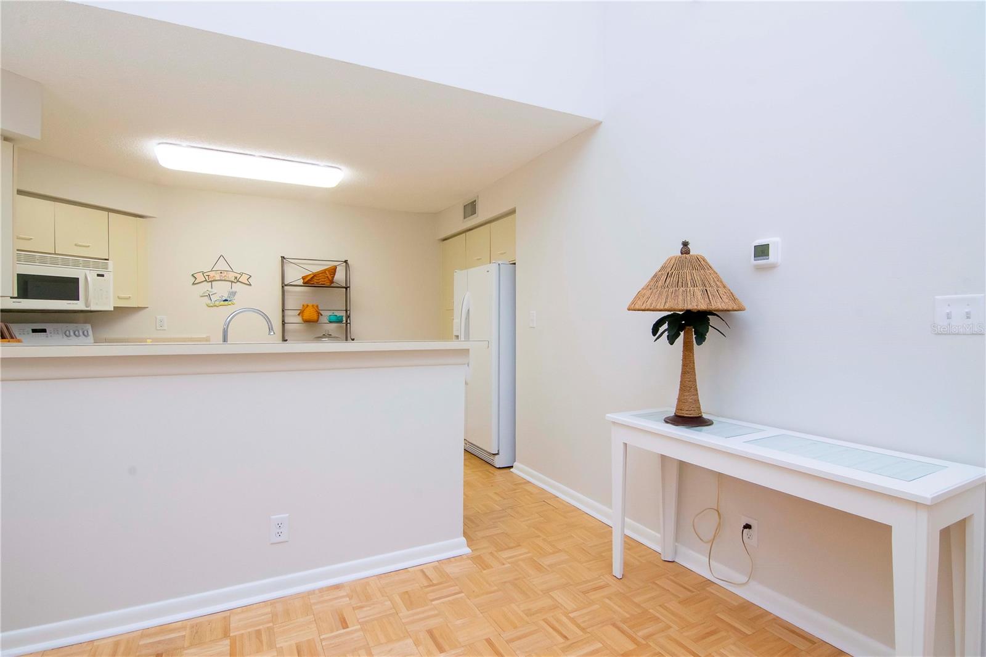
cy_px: 328
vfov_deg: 72.0
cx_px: 493
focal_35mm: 16
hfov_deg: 95.0
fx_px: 452
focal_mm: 11
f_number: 13
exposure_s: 1/50
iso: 800
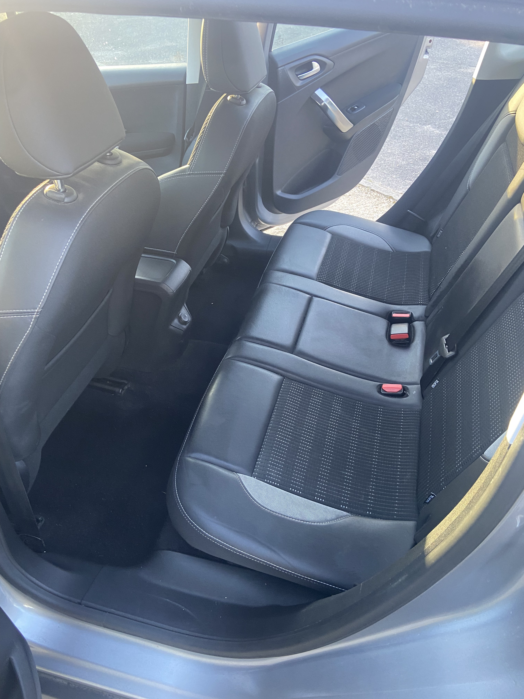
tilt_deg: -36.1
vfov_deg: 67.3
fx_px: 525
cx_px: 262
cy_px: 350
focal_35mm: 26
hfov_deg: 53.1
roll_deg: +2.6
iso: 125
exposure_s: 1/60
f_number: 1.8
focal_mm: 4.25
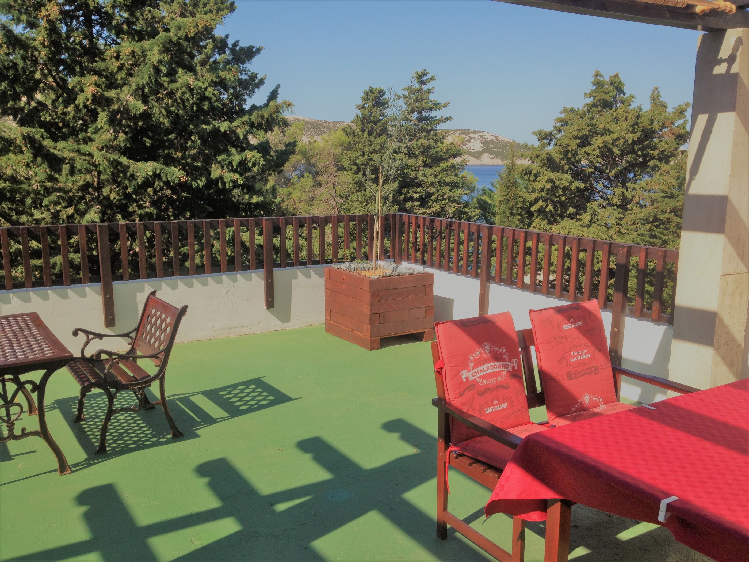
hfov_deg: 52.6
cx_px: 374
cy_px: 281
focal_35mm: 35
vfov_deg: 40.7
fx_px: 757
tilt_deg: -13.4
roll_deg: -0.8
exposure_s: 1/1255
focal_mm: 4.28
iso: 50
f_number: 2.4
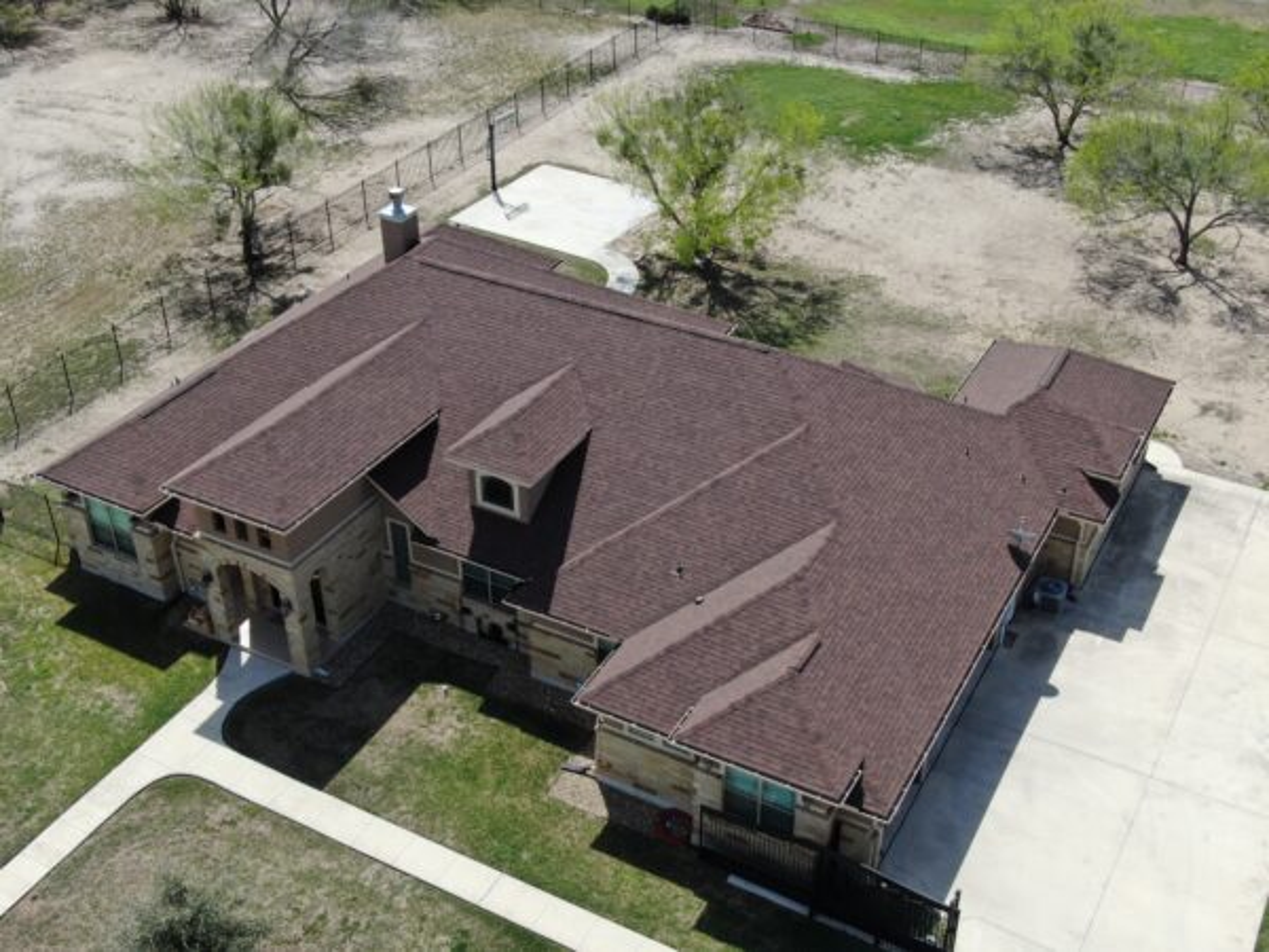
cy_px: 476
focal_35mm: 42
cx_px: 634
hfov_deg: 44.8
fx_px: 1540
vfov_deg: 34.3
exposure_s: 1/640
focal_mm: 7.23
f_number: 3.5
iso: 100
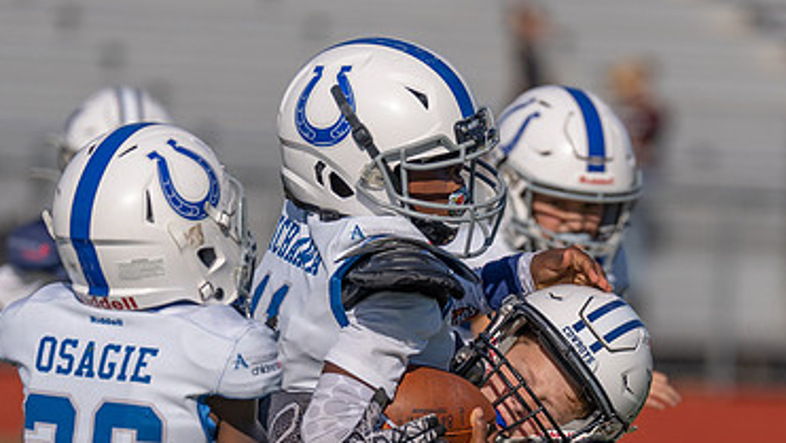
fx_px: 11675
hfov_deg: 3.9
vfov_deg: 2.2
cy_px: 468
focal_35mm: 560
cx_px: 522
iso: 100
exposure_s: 1/4000
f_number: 2.8
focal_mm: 200
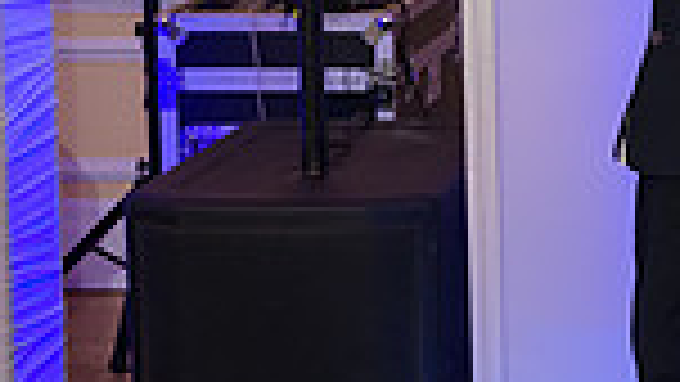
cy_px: -52
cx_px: 986
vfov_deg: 9.3
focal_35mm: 129
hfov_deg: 15.5
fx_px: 2326
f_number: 3.2
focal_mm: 32
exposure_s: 1/125
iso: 500
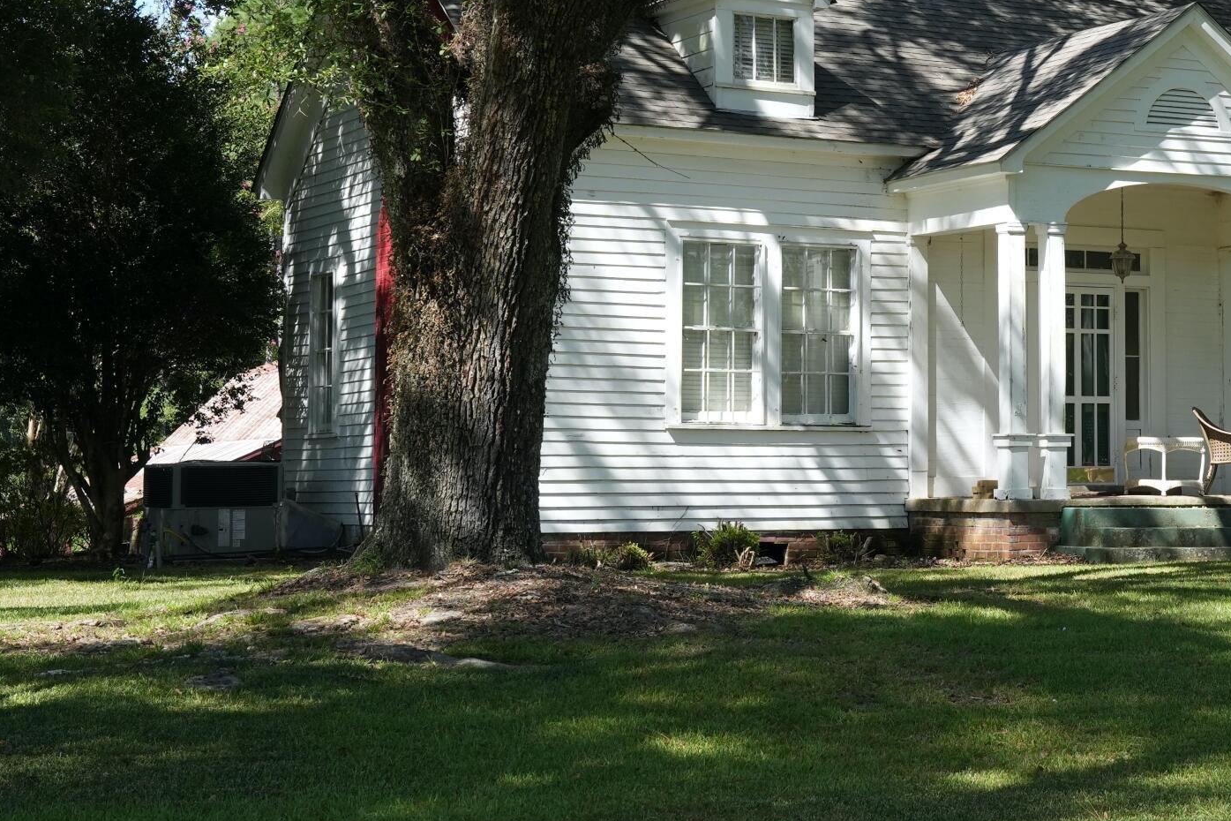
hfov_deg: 22.7
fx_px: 2940
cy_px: 285
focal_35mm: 86
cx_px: 1250
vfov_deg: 15.9
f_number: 8
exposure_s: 1/250
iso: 320
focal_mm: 40
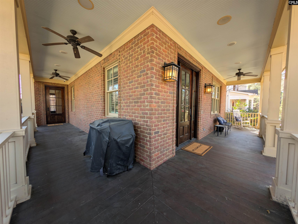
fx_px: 103
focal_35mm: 12
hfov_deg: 110.5
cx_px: 149
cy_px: 112
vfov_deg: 94.6
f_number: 1.95
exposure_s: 1/121
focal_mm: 2.23
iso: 49
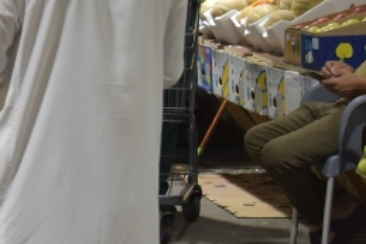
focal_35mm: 270
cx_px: -98
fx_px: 2746
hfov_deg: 7.5
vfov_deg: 5.1
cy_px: 117
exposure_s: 1/160
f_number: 6.3
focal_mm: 70
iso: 1600
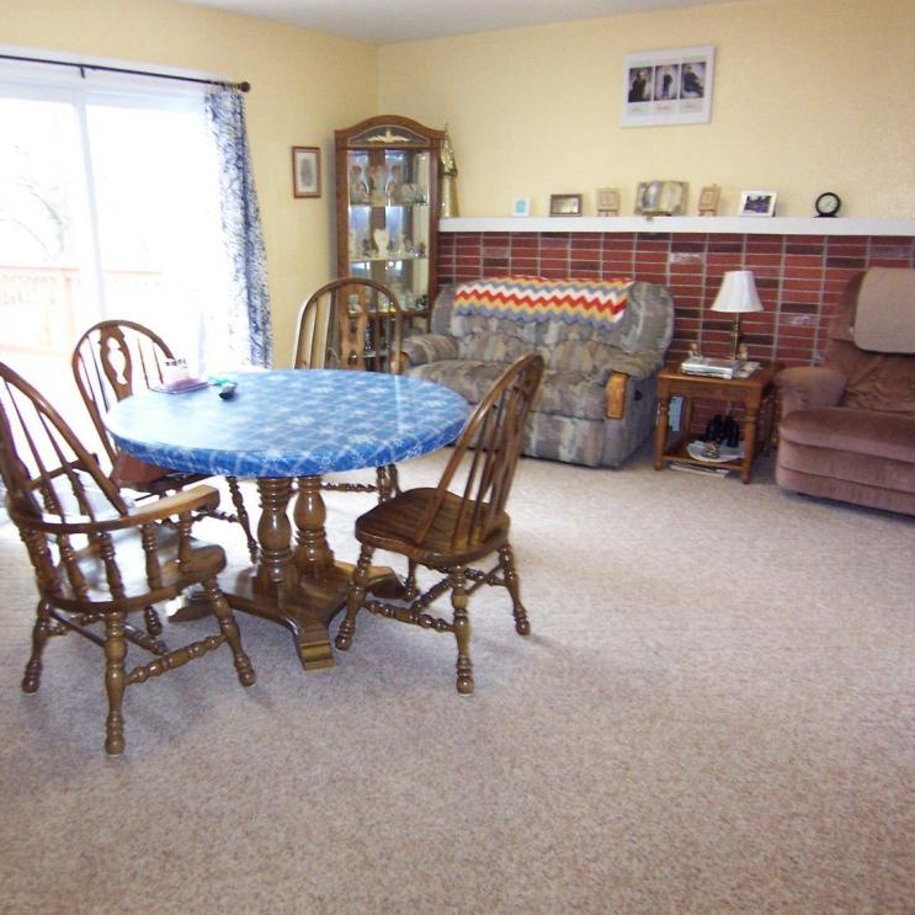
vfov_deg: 57.3
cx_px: 365
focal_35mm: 28
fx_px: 837
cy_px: 449
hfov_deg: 56.9
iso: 200
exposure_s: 1/30
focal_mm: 3.8
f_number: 2.8
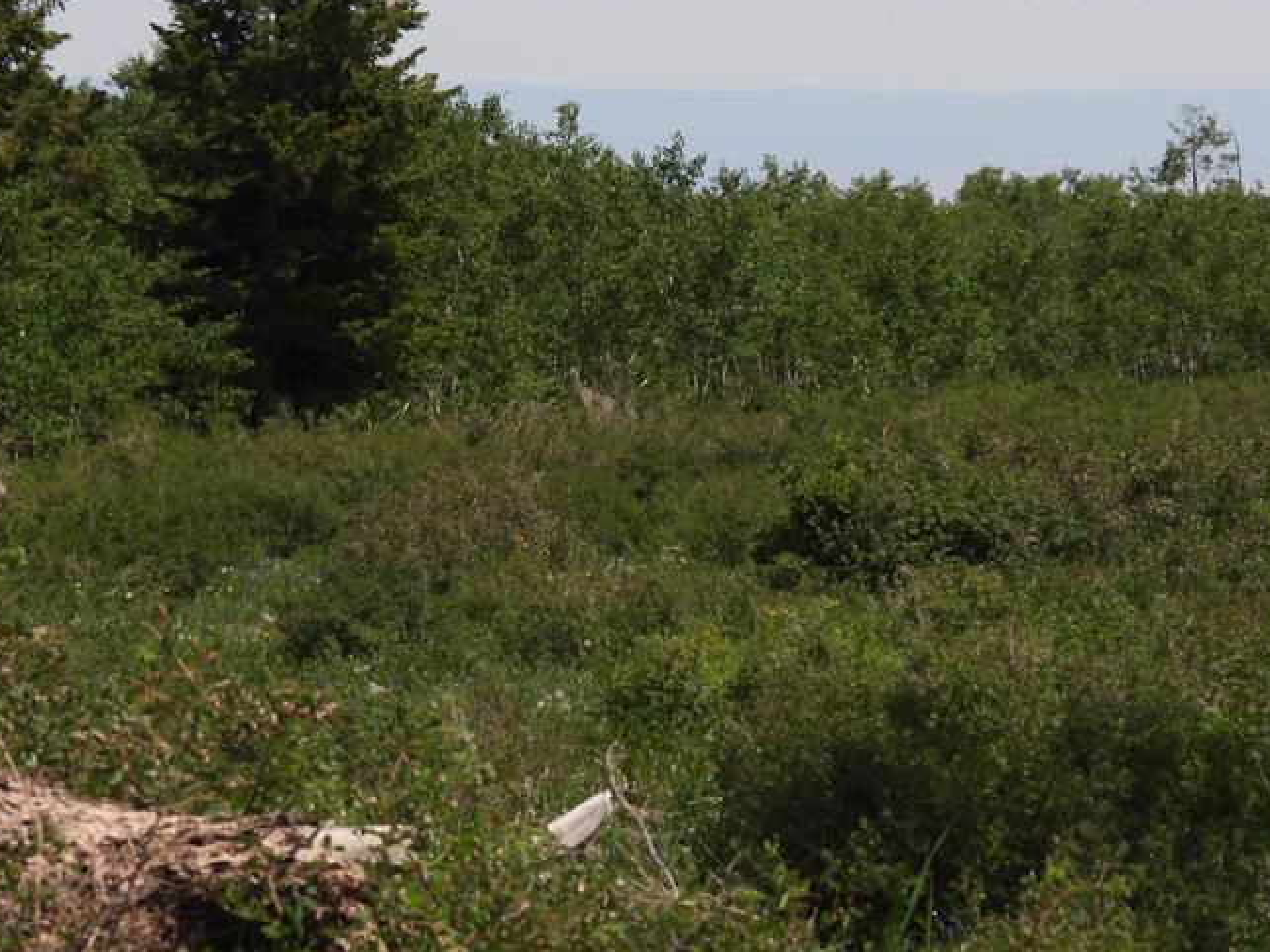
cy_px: 199
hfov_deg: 17.7
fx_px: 4071
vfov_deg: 13.3
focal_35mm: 111
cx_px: 600
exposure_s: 1/1600
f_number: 3.5
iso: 100
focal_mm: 12.5
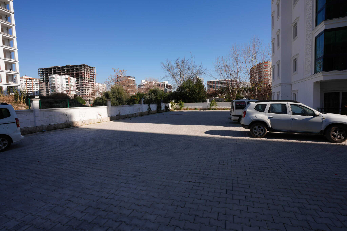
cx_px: 174
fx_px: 164
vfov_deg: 70.4
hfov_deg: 93.3
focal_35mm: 17
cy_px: 116
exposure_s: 1/160
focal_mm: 17
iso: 100
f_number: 10
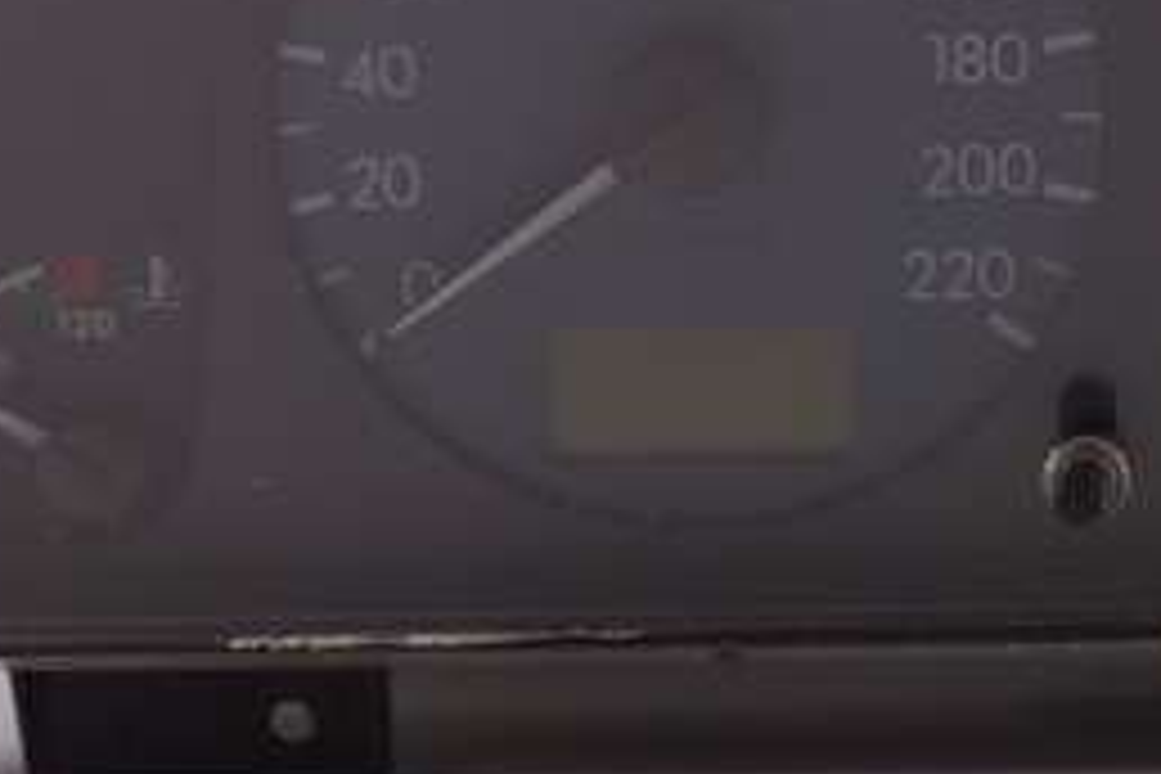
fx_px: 7901
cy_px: 119
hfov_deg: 8.3
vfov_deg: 5.6
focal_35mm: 245
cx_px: 1269
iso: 320
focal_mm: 28.5
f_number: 4
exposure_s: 1/80
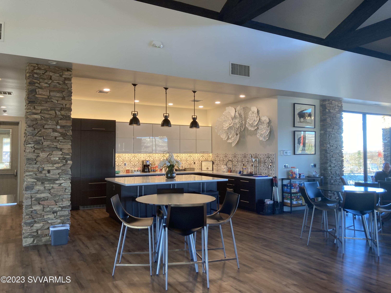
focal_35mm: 28
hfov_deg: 63.4
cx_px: 196
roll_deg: -0.9
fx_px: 316
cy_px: 146
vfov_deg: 49.7
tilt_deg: +3.6
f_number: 1.8
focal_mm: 3.99
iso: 64
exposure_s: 1/60
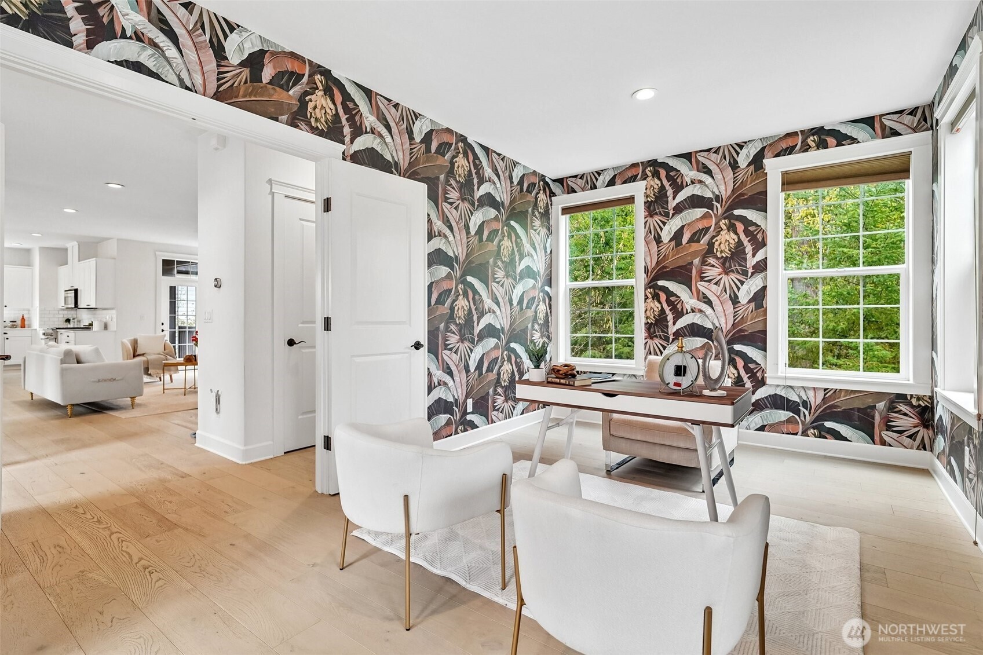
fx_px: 437
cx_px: 492
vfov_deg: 73.7
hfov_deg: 96.7
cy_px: 328
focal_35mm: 16
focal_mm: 16
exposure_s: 1/125
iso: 1600
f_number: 4
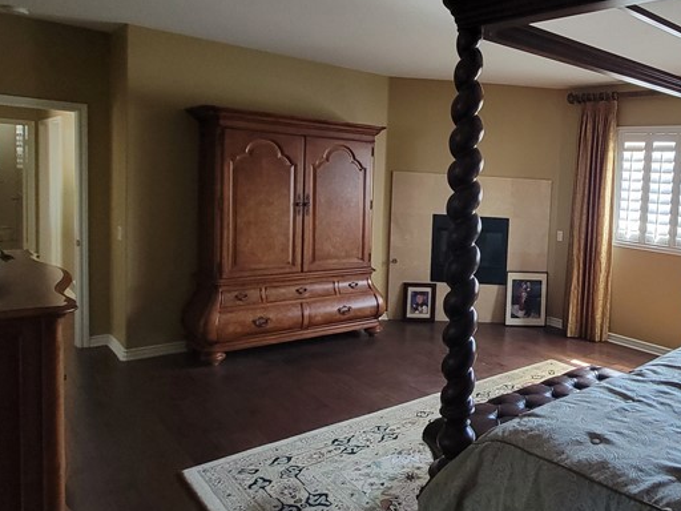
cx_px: 588
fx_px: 511
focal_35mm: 26
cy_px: 206
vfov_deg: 52.7
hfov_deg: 59.3
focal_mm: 2.2
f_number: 2.2
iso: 500
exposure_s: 1/30
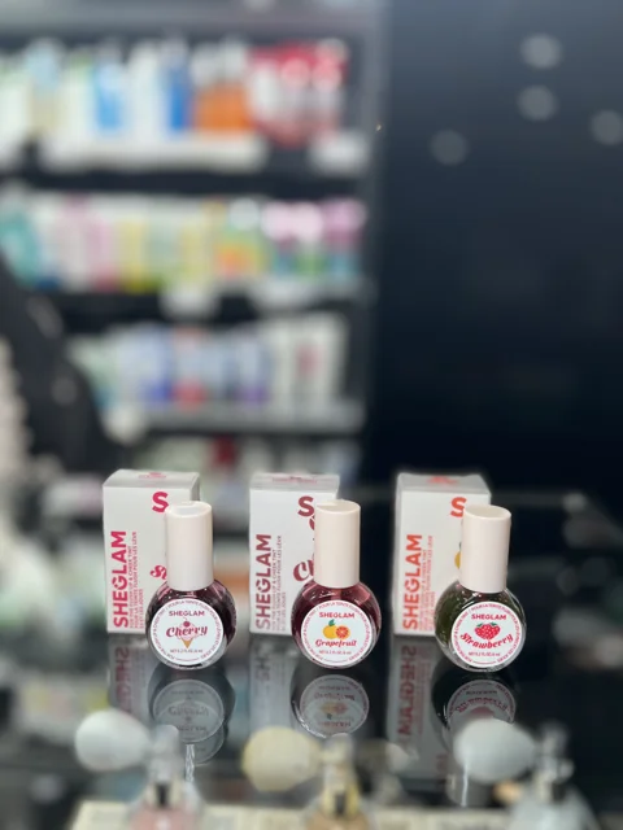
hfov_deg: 53.1
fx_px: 624
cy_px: 415
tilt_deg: -9.9
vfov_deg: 67.3
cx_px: 312
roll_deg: -1.5
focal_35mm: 26
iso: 50
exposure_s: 1/297
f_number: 1.5
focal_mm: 5.7
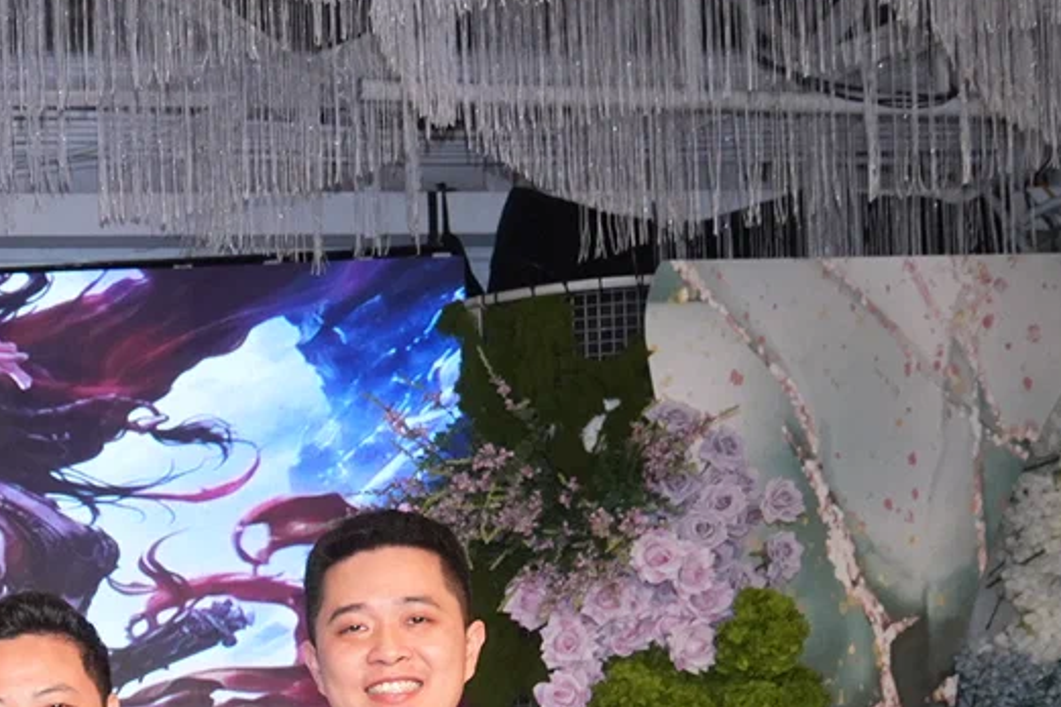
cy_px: 920
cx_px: -880
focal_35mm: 114
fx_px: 3359
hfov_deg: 15.3
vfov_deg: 11.7
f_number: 5.6
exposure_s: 1/125
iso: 1600
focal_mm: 29
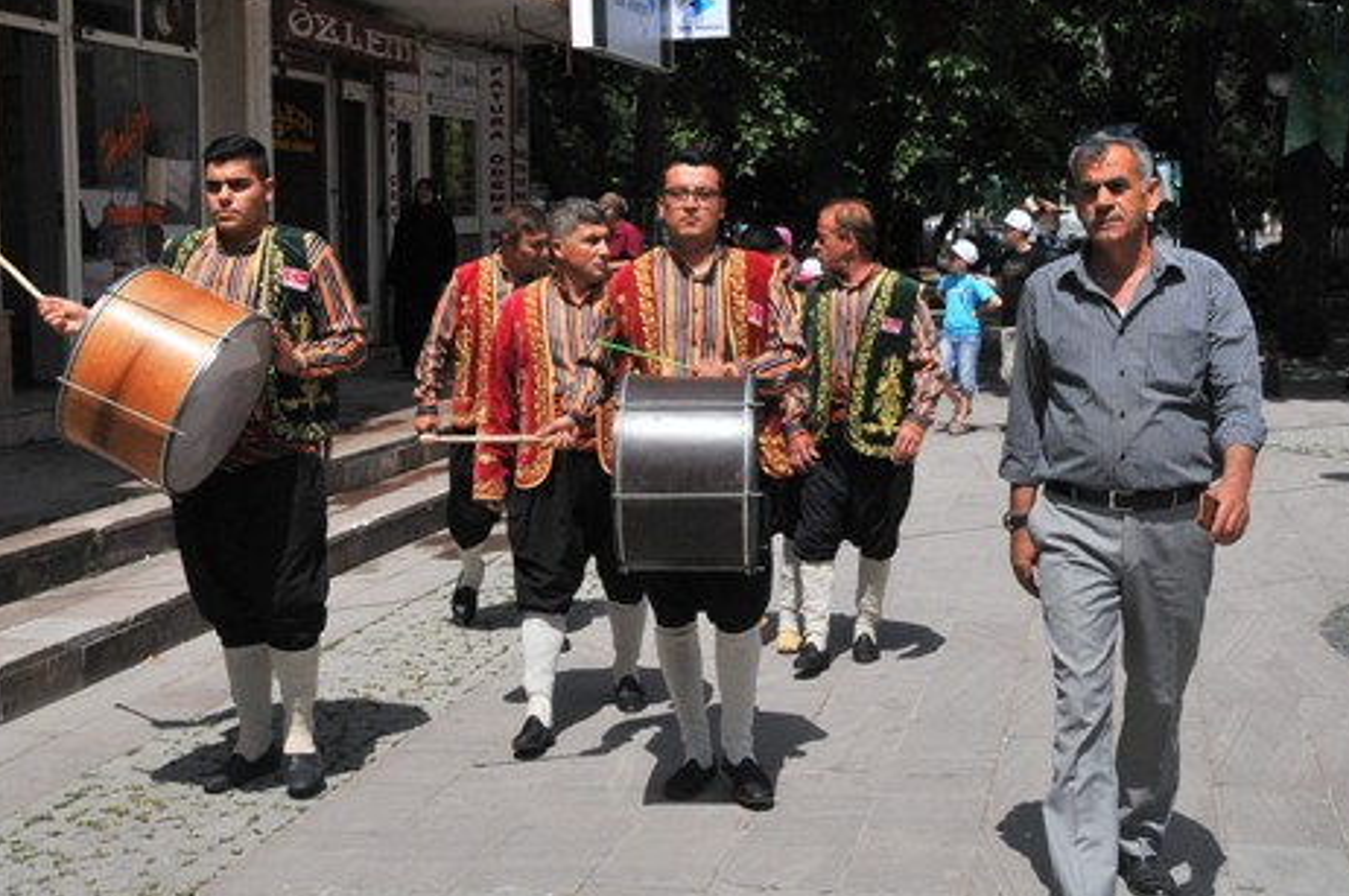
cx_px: 692
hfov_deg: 36.9
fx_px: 2021
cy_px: 466
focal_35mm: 54
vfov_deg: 25.0
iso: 640
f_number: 16
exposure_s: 1/1000
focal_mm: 26
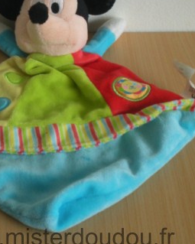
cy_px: 54
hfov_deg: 17.2
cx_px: 59
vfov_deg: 21.3
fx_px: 642
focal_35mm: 89
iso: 200
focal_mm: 9.3
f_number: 3.9
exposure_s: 1/10.2
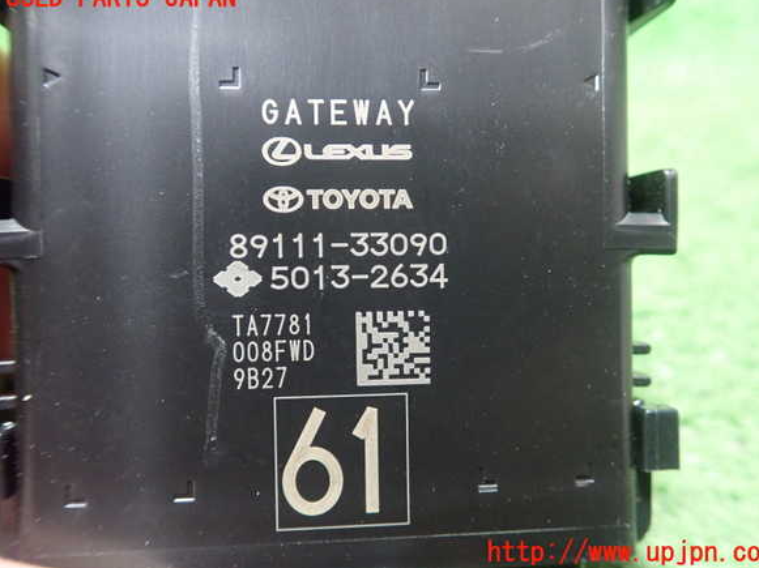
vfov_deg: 45.4
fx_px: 679
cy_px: 276
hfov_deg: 58.4
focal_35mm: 31
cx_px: 391
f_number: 2.3
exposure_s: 1/30
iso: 800
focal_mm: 5.5
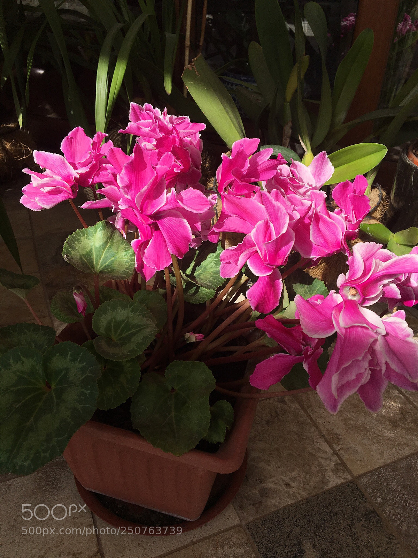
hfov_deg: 48.2
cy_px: 279
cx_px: 209
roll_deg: -1.8
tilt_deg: -32.6
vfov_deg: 61.7
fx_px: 467
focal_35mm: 29
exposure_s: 1/2262
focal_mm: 4.15
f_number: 2.2
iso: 25
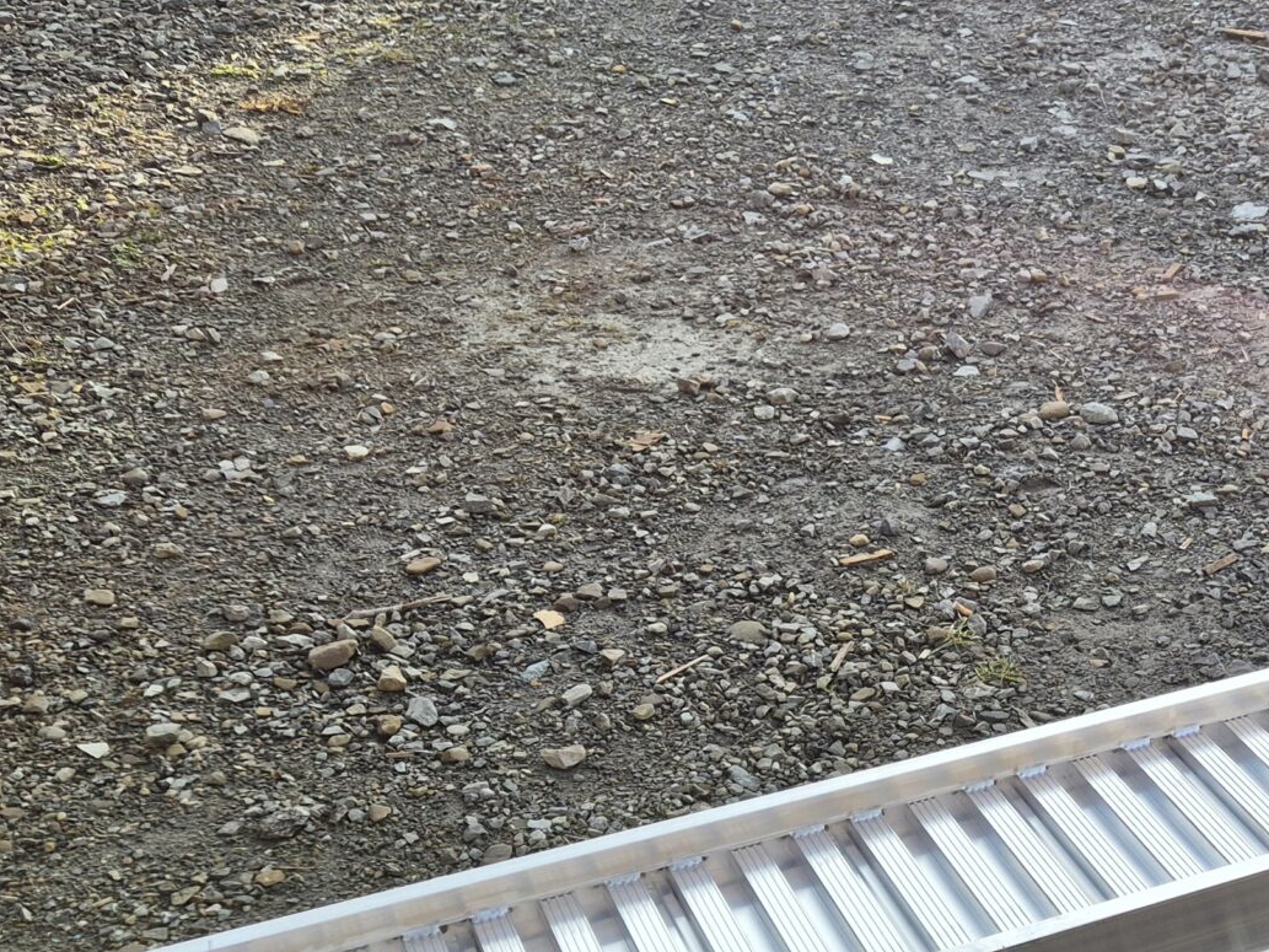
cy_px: 746
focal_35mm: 57
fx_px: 2090
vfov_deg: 25.3
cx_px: 1154
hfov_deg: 32.1
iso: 25
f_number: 1.8
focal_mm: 5.4
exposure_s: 1/396
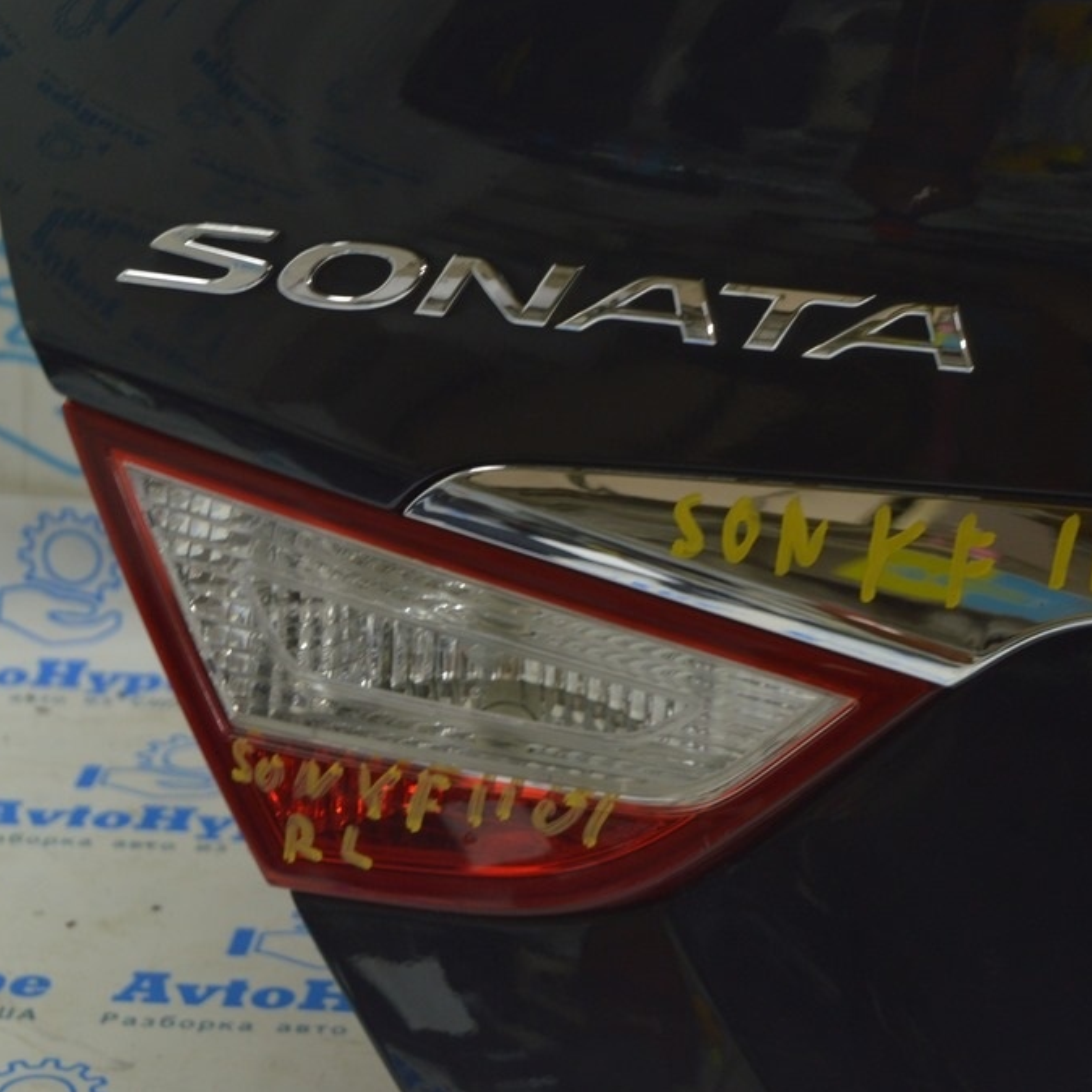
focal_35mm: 89
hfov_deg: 19.5
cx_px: 504
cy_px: 548
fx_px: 3176
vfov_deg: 19.5
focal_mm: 46
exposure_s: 1/20
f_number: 5.6
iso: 400
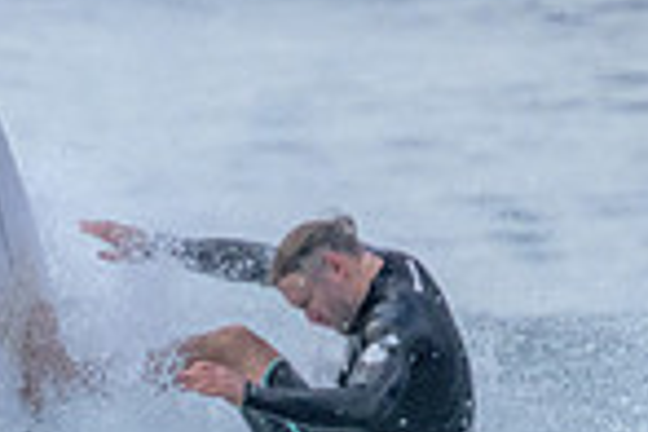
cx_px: 4
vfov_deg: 0.4
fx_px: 56750
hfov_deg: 0.7
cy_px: 571
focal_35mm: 3153
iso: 5000
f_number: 11
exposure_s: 1/1000
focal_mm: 800
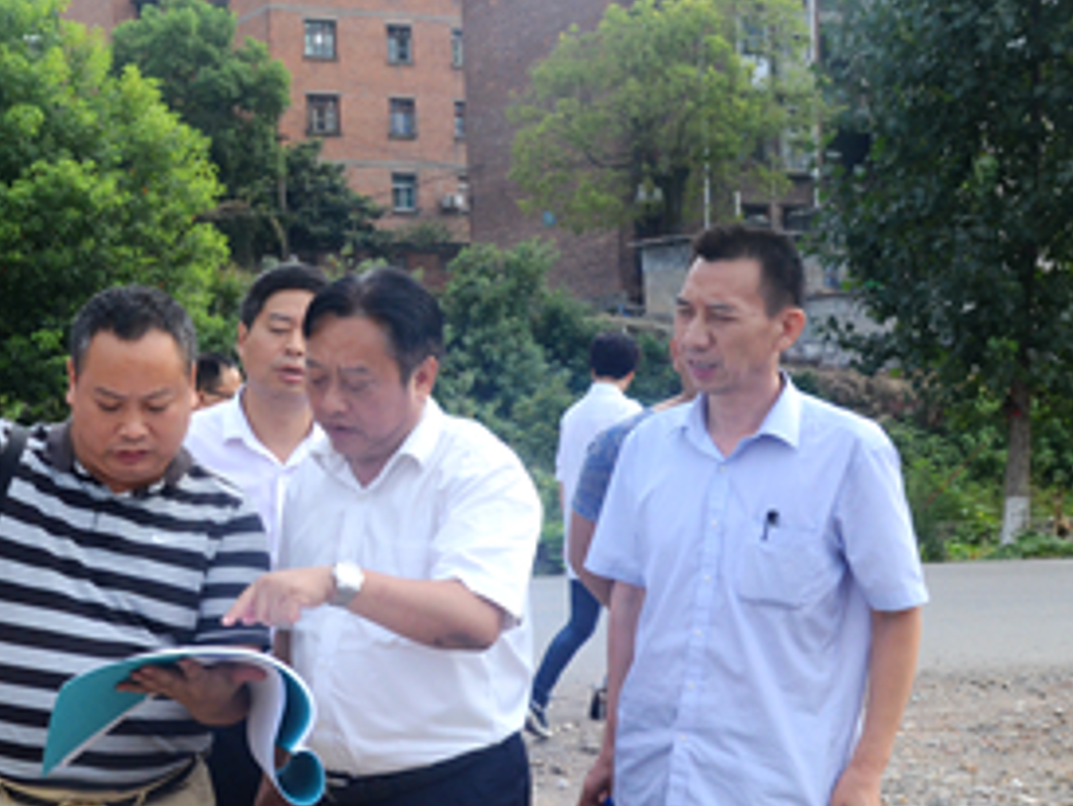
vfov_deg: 23.3
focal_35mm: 63
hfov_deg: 30.0
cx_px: 215
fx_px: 1955
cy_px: 503
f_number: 10
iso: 800
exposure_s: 1/400
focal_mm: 24
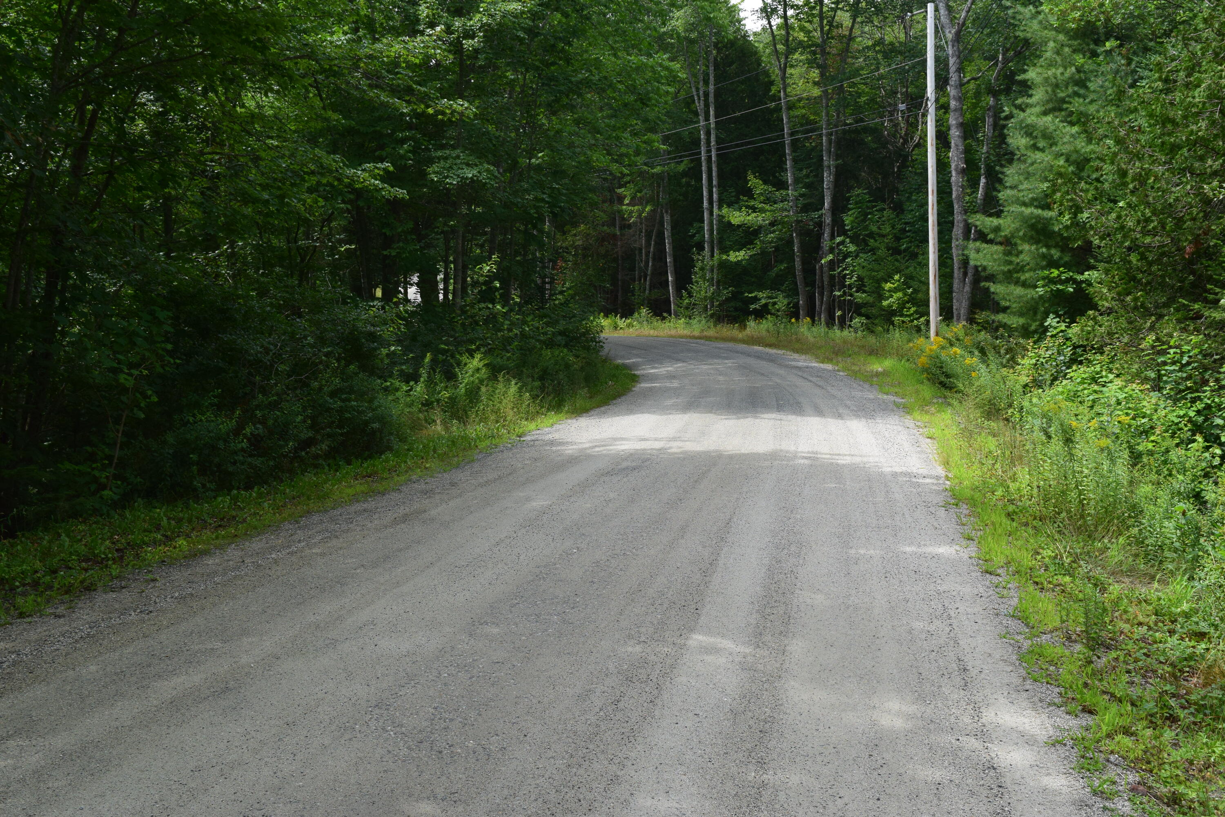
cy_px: 408
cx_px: 612
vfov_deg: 35.5
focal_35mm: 38
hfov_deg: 51.3
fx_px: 1276
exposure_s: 1/400
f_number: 11
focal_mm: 25
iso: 400
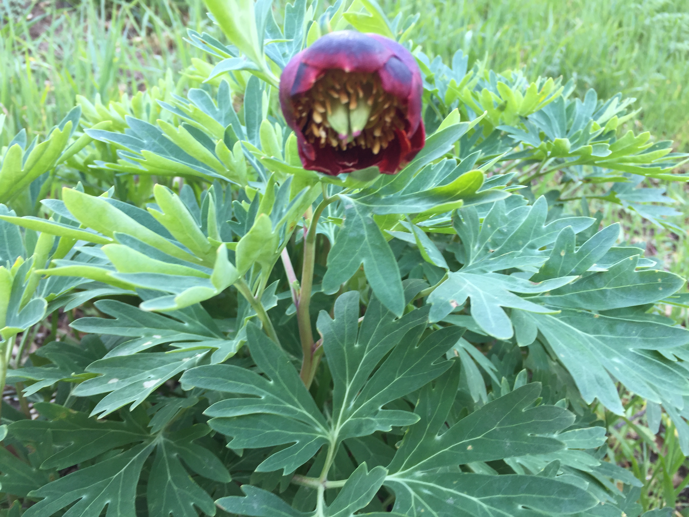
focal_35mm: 29
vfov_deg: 48.2
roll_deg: -3.4
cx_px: 344
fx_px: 577
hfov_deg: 61.7
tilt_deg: -7.5
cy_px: 258
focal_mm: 4.15
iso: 40
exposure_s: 1/60
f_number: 2.2
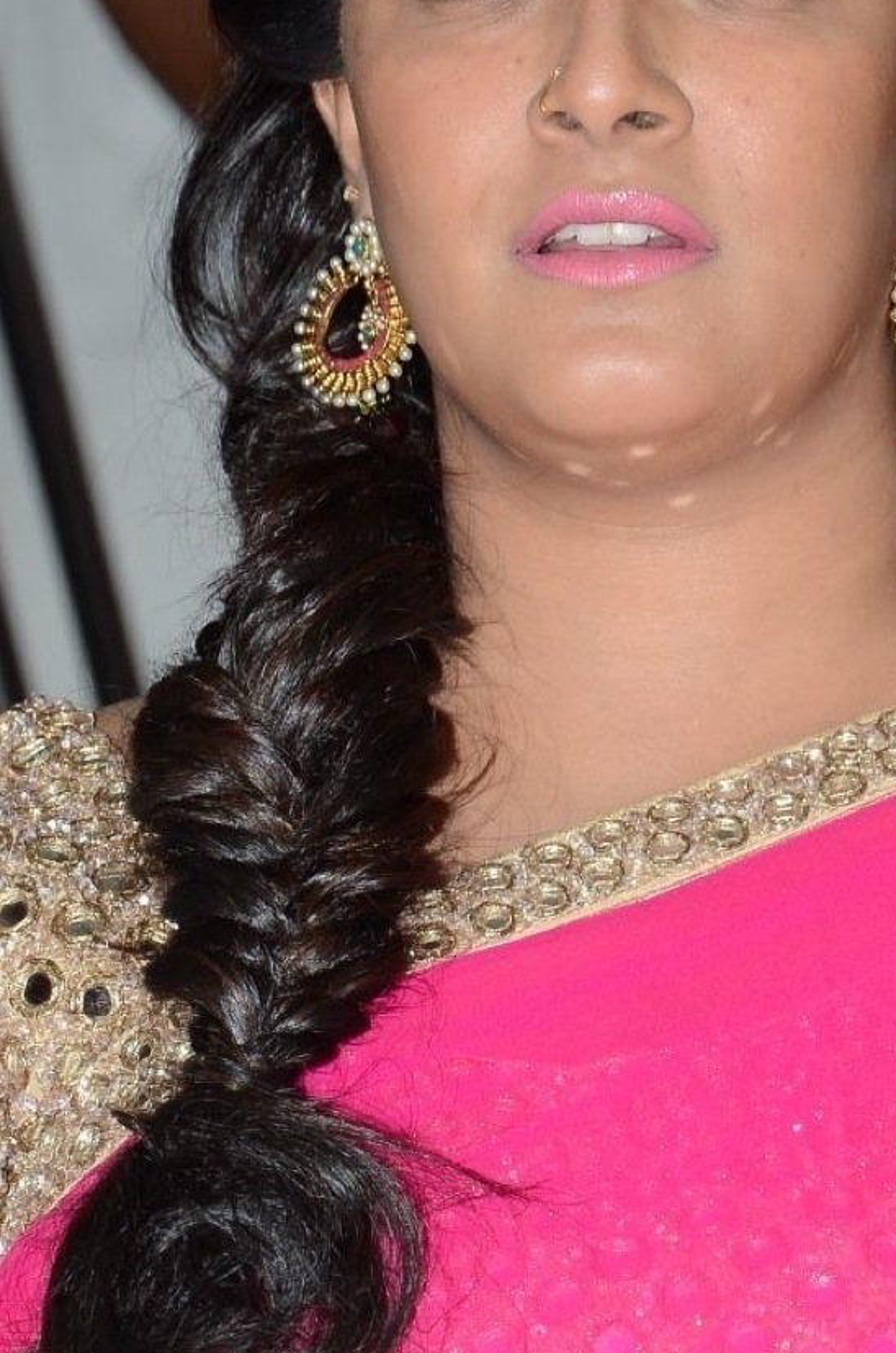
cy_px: 883
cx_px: 589
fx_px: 12937
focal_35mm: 345
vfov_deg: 6.0
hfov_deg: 4.0
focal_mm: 105
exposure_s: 1/125
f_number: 6.3
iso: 400
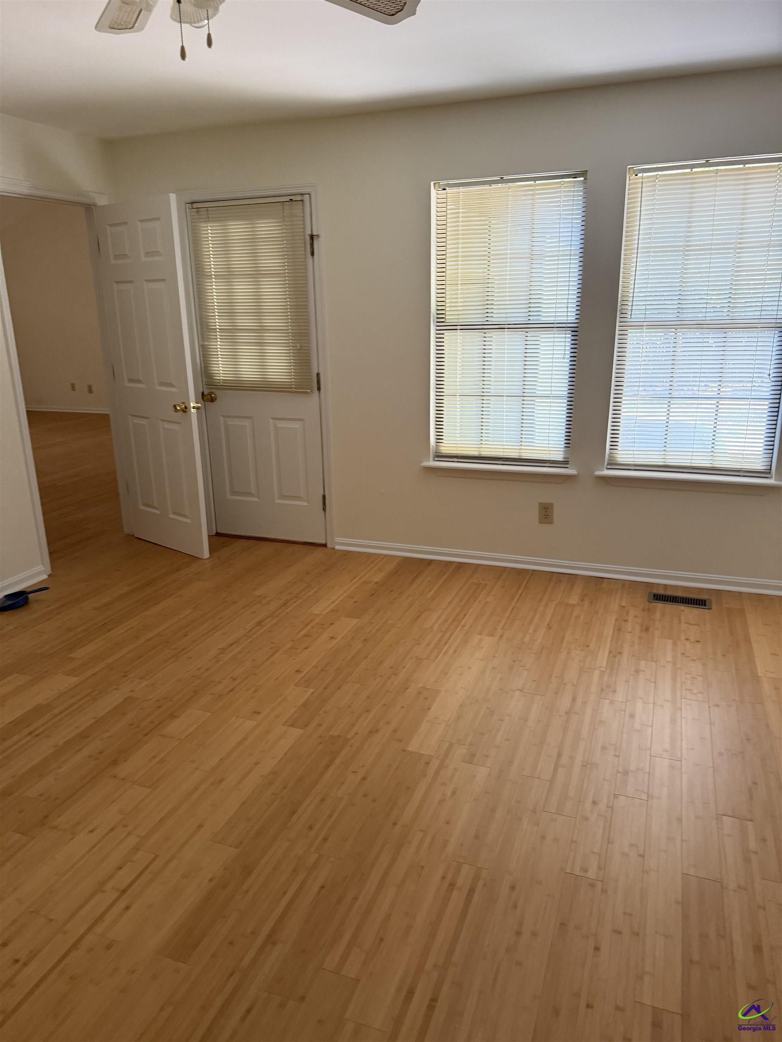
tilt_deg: -13.5
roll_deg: -0.8
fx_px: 723
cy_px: 521
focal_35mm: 24
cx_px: 391
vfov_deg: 71.6
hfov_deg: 56.8
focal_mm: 6.76
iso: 250
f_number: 1.78
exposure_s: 1/60
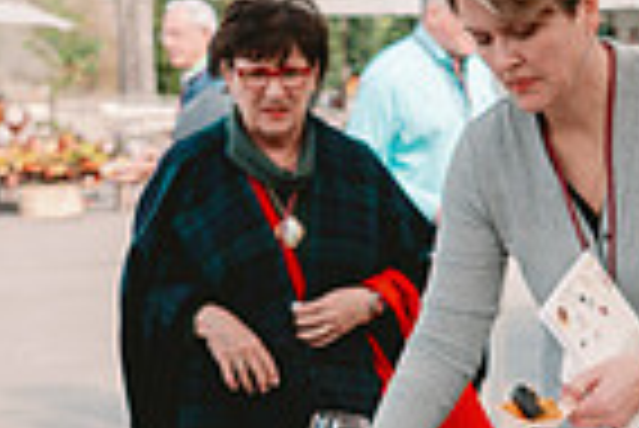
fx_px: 1741
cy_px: 378
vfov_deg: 13.9
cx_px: 572
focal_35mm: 98
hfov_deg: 20.4
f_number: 2.8
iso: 320
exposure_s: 1/2500
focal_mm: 24
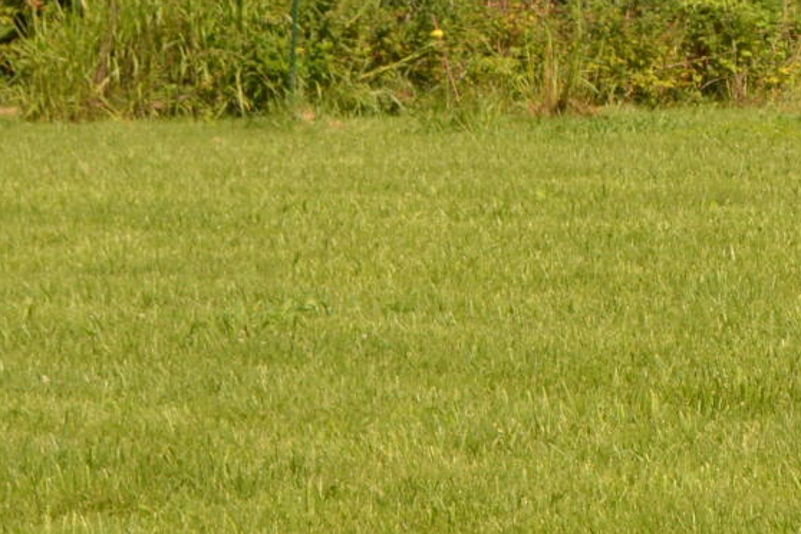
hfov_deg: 5.7
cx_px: 1527
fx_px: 7898
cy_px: 421
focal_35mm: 355
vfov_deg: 3.9
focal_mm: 44
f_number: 8
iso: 100
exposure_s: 1/250
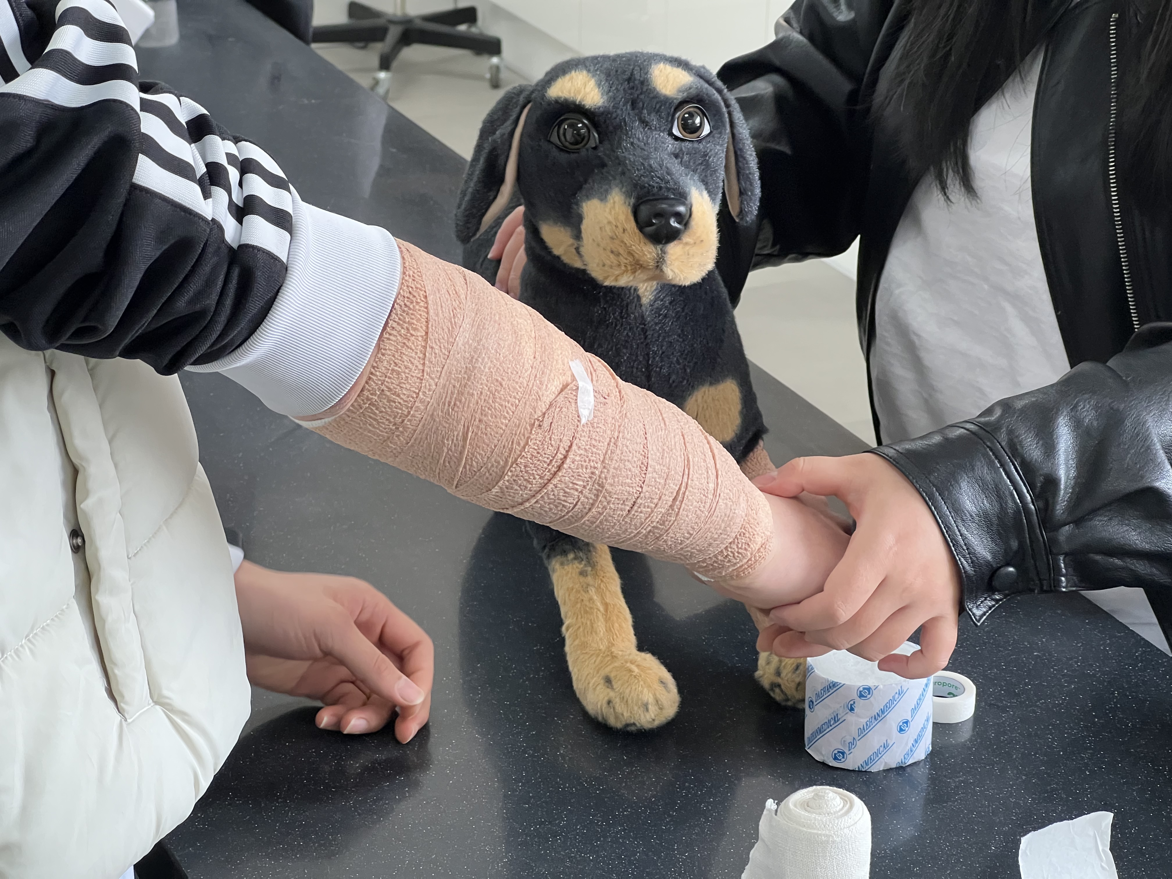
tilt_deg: -22.5
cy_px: 440
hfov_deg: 25.3
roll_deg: -1.1
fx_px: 2607
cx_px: 586
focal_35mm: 77
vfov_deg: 19.1
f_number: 2.8
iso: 200
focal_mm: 9
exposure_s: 1/120
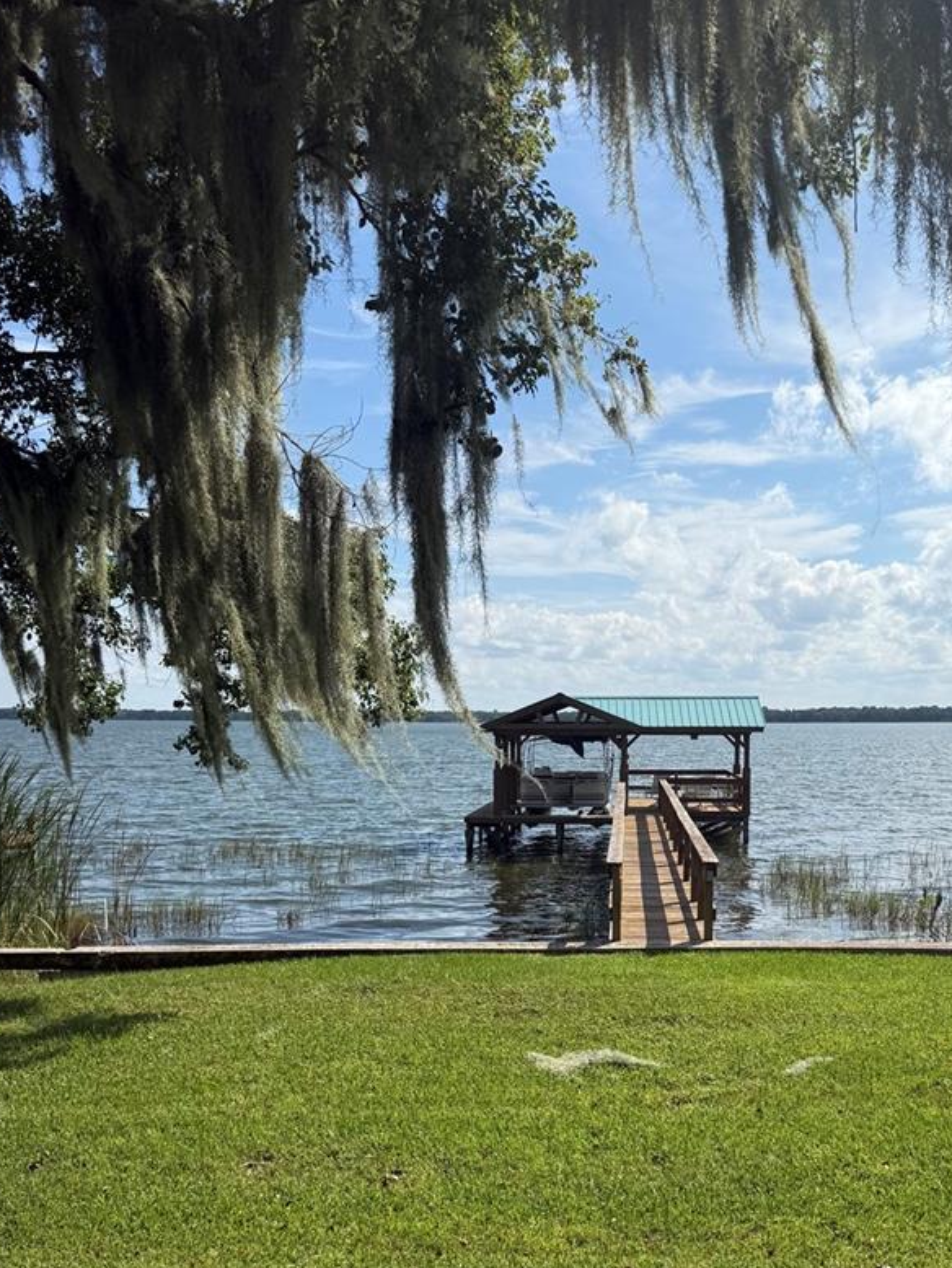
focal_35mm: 37
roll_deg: -0.2
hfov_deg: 38.5
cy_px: 818
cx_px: 579
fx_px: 1356
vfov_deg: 49.5
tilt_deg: -3.4
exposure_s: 1/7353
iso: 80
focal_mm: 6.76
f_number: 1.78
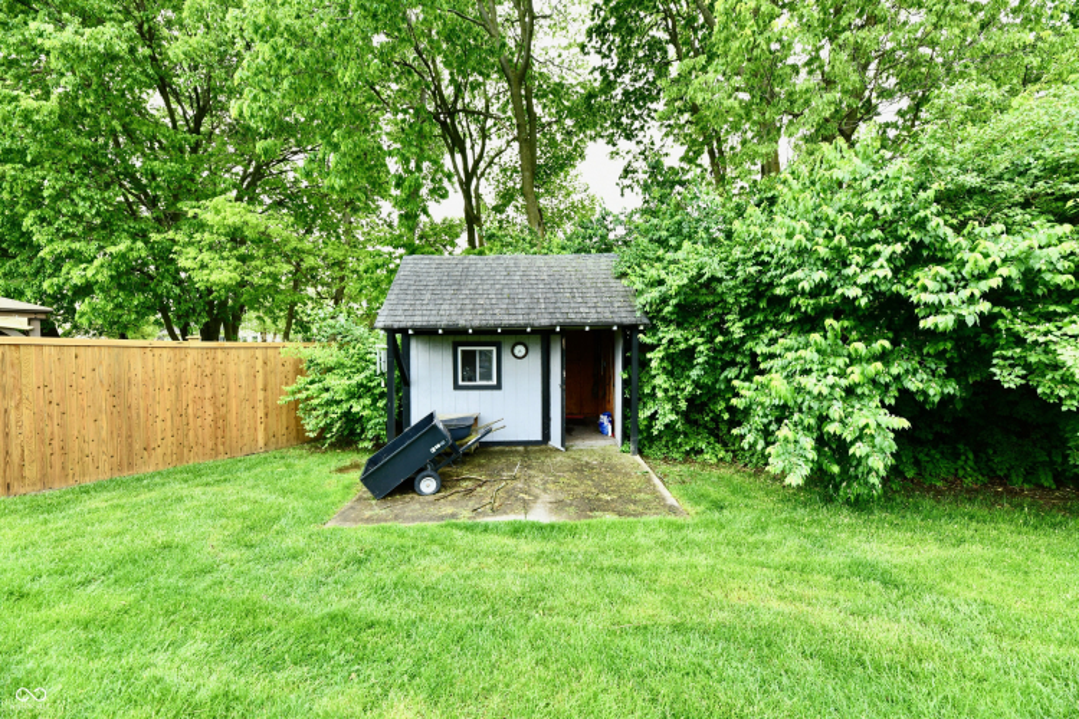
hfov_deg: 104.3
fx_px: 420
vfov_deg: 81.2
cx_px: 540
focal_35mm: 14
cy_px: 360
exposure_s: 1/250
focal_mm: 14
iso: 640
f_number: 8
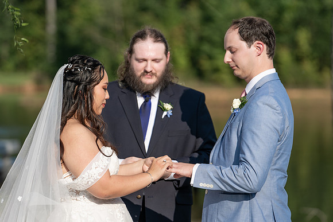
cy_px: 105
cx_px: 148
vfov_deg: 6.4
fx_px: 1979
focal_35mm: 214
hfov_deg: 9.6
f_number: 4
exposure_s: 1/1000
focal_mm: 192
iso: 100
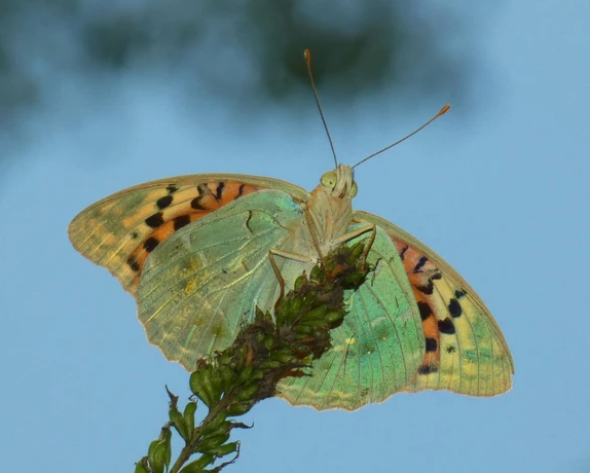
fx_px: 7601
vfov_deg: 3.6
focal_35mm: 435
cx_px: 294
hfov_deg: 4.4
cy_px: 241
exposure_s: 1/125
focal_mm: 71.7
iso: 200
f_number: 5.6
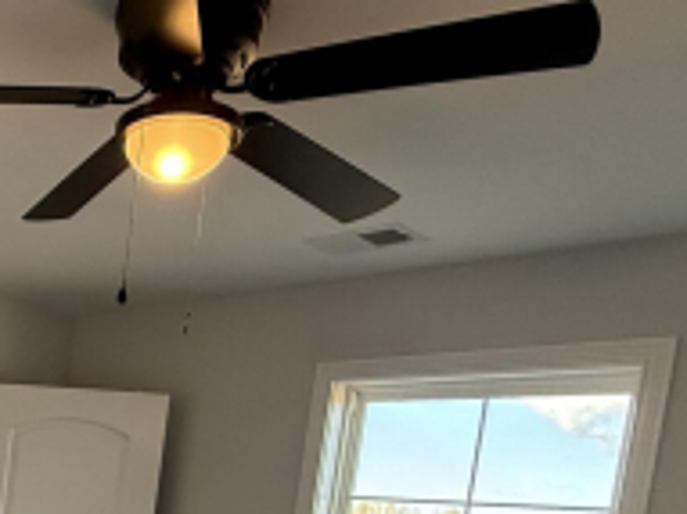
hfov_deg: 33.5
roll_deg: -6.0
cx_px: -85
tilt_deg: -5.8
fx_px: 972
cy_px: 622
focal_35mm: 49
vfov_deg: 26.3
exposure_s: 1/120
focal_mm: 2.22
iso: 250
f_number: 2.2
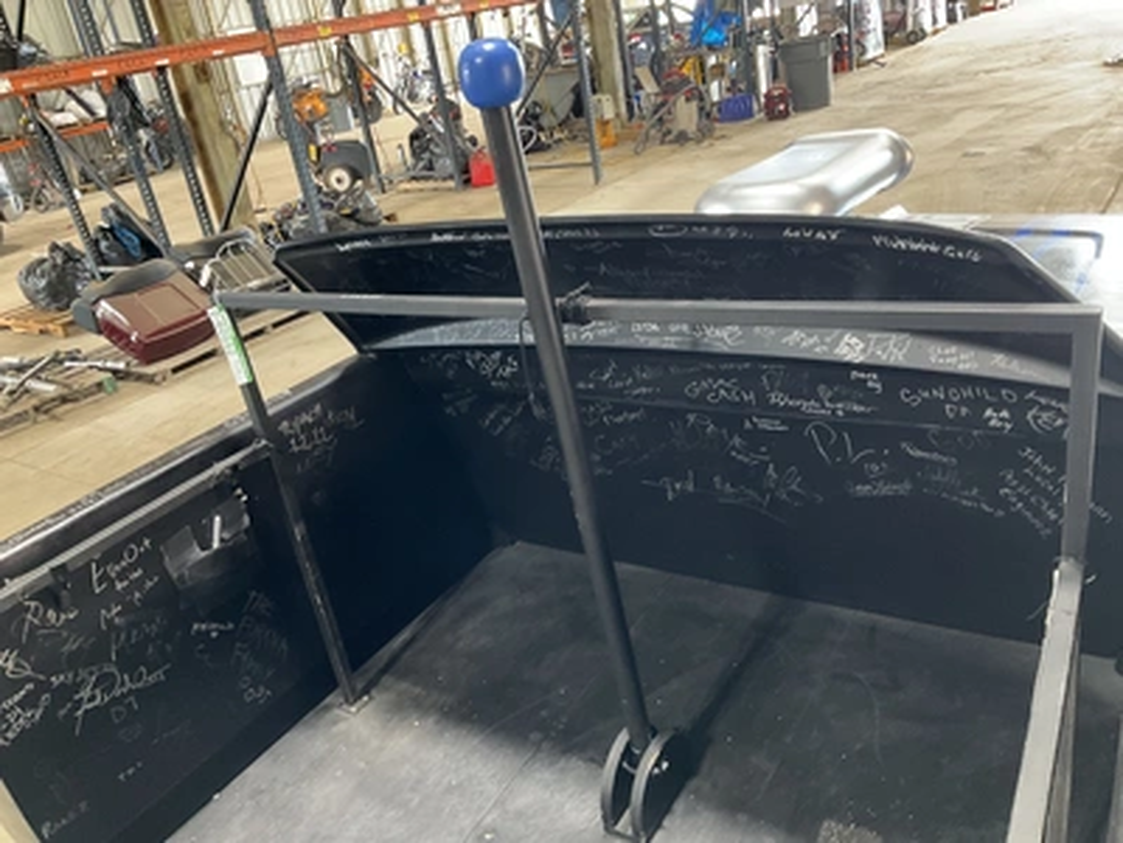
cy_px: 422
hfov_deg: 61.7
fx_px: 941
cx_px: 562
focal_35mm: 29
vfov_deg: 48.2
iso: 200
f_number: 1.8
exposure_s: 1/40
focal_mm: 3
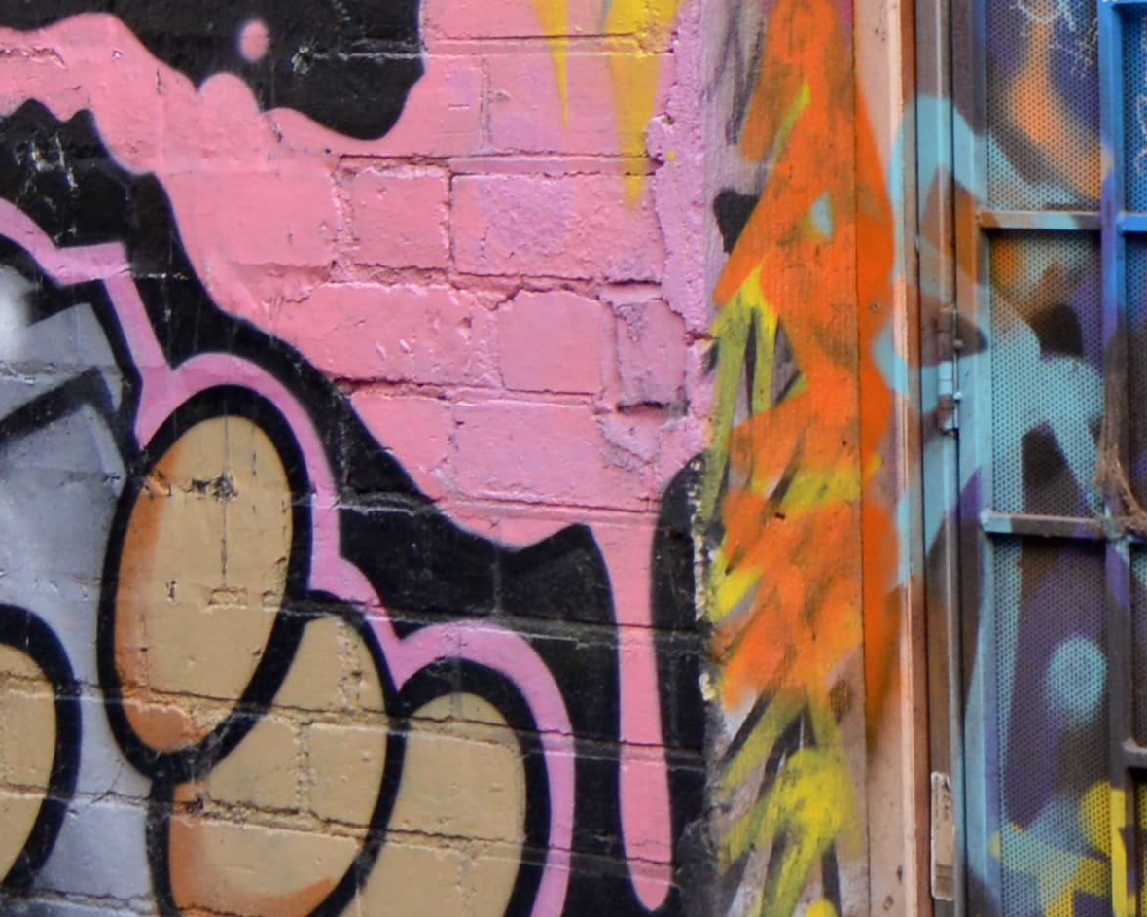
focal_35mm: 129
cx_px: 1870
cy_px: 104
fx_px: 4379
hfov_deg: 13.7
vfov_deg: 11.9
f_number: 4.5
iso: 400
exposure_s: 1/80
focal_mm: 18
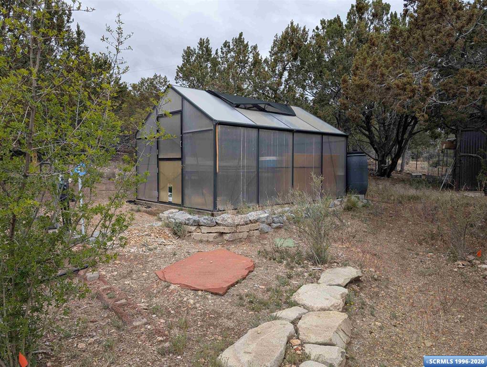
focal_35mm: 24
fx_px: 338
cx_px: 244
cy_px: 184
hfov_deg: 71.5
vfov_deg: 56.9
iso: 21
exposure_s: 1/1095
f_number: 1.68
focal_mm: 6.9
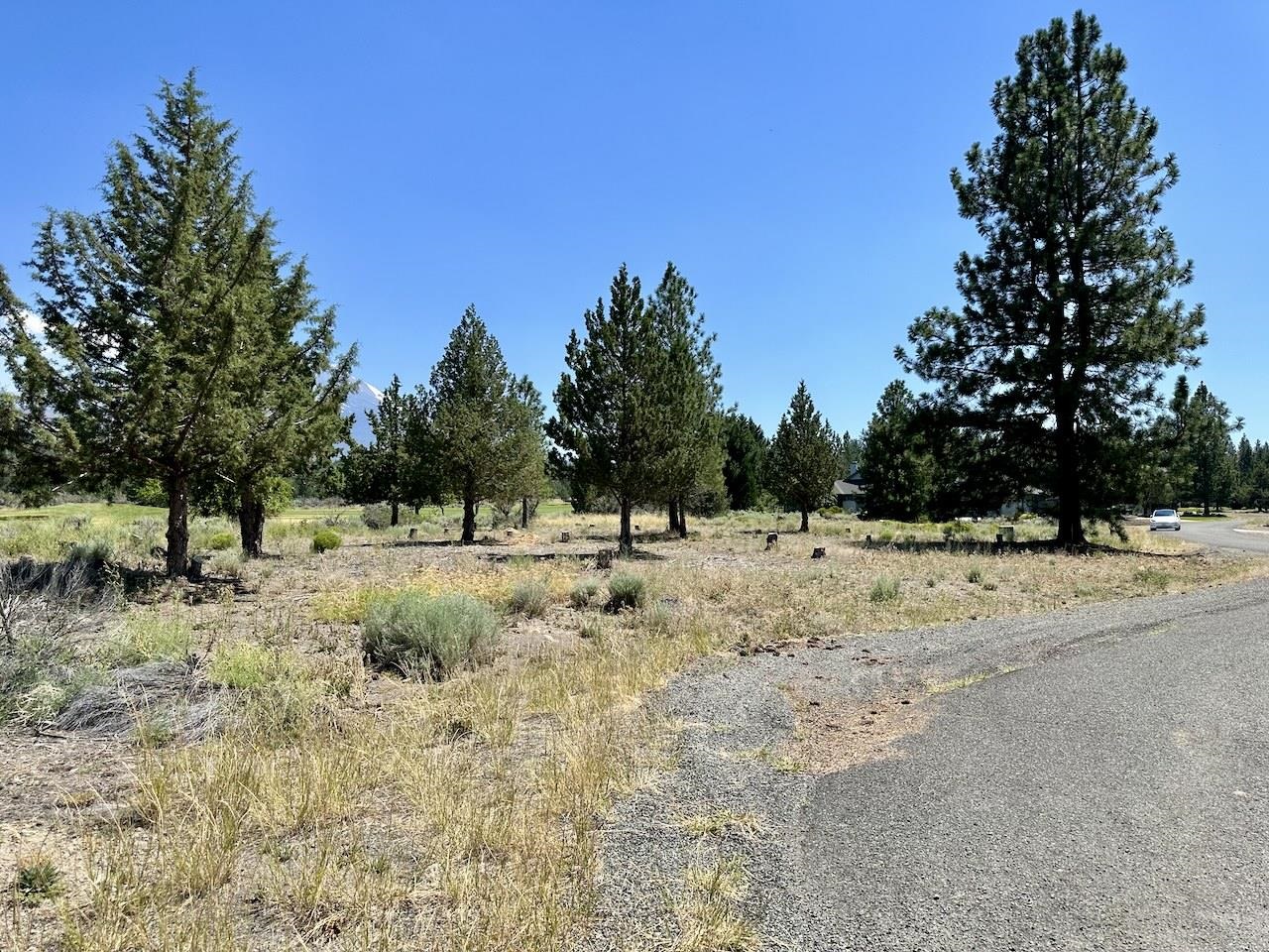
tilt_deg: +2.7
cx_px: 634
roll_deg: -0.1
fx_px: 880
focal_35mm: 24
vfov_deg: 56.8
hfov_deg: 71.6
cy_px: 476
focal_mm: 6.86
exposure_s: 1/4545
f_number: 1.78
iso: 80
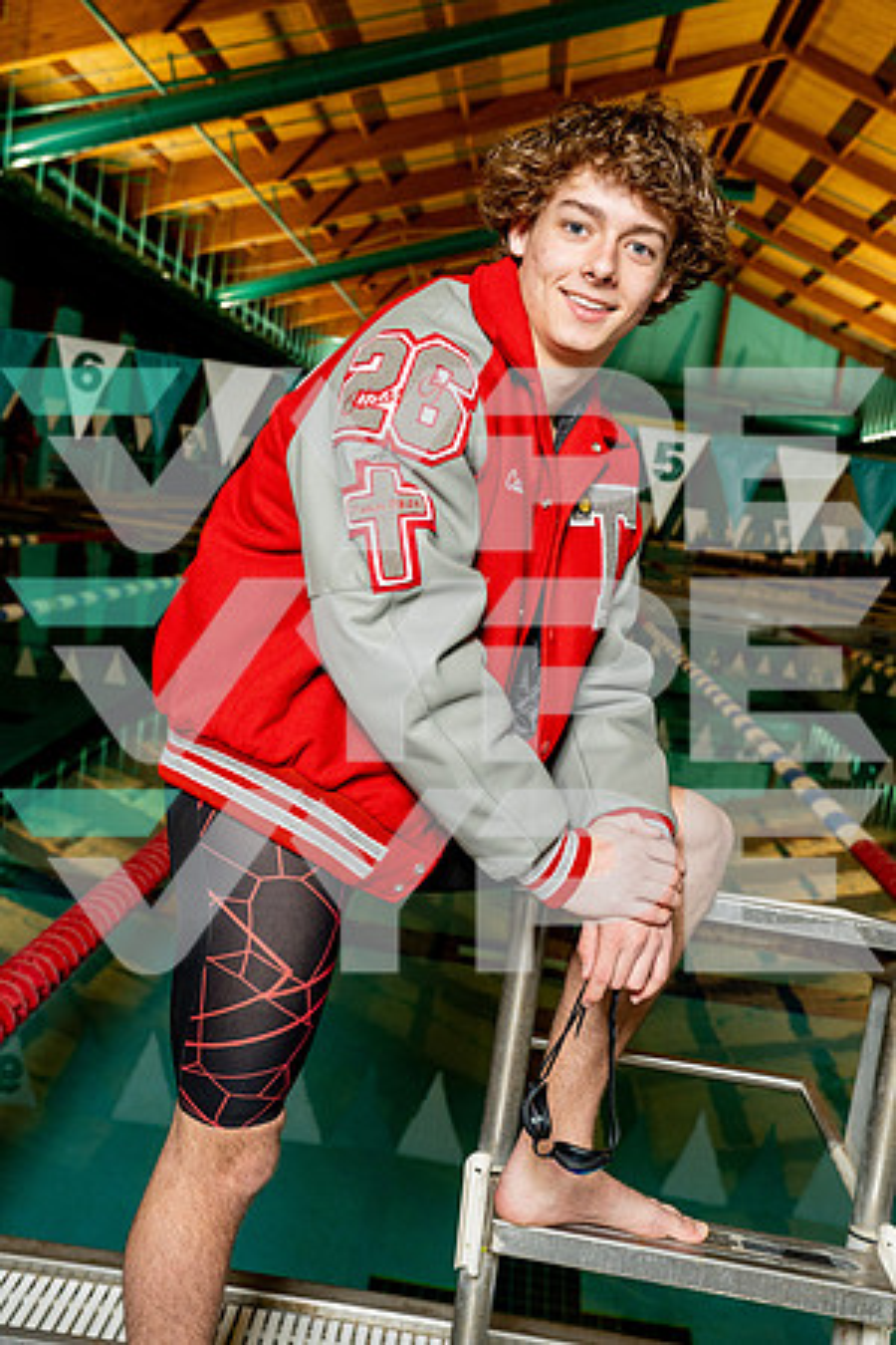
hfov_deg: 32.6
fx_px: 1531
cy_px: 672
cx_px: 448
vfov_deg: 47.4
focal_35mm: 41
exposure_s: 1/250
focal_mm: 41
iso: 1600
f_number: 5.6
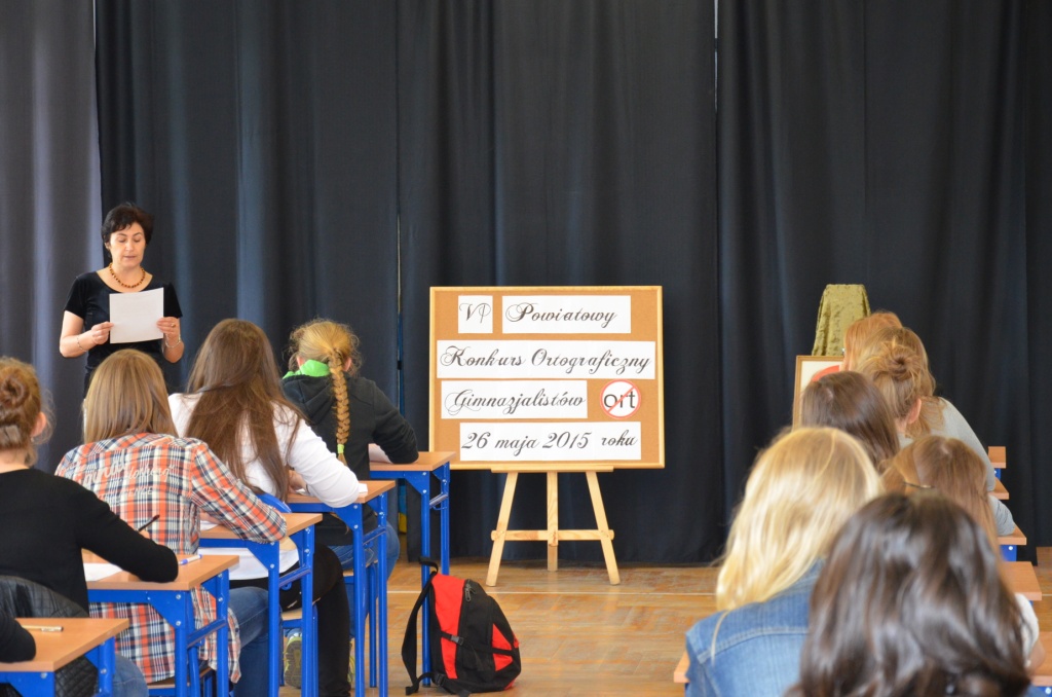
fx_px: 2712
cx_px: 526
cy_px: 348
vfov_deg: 14.6
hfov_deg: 22.0
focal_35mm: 93
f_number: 5.3
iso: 1600
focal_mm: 62
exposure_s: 1/60
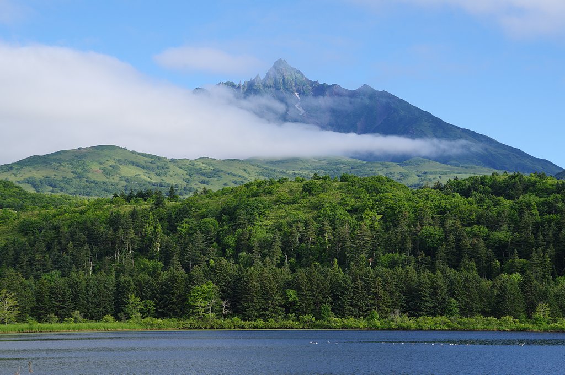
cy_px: 188
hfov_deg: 28.1
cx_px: 282
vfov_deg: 18.9
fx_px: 1129
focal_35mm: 72
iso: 100
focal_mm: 48
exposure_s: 1/60
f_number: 11
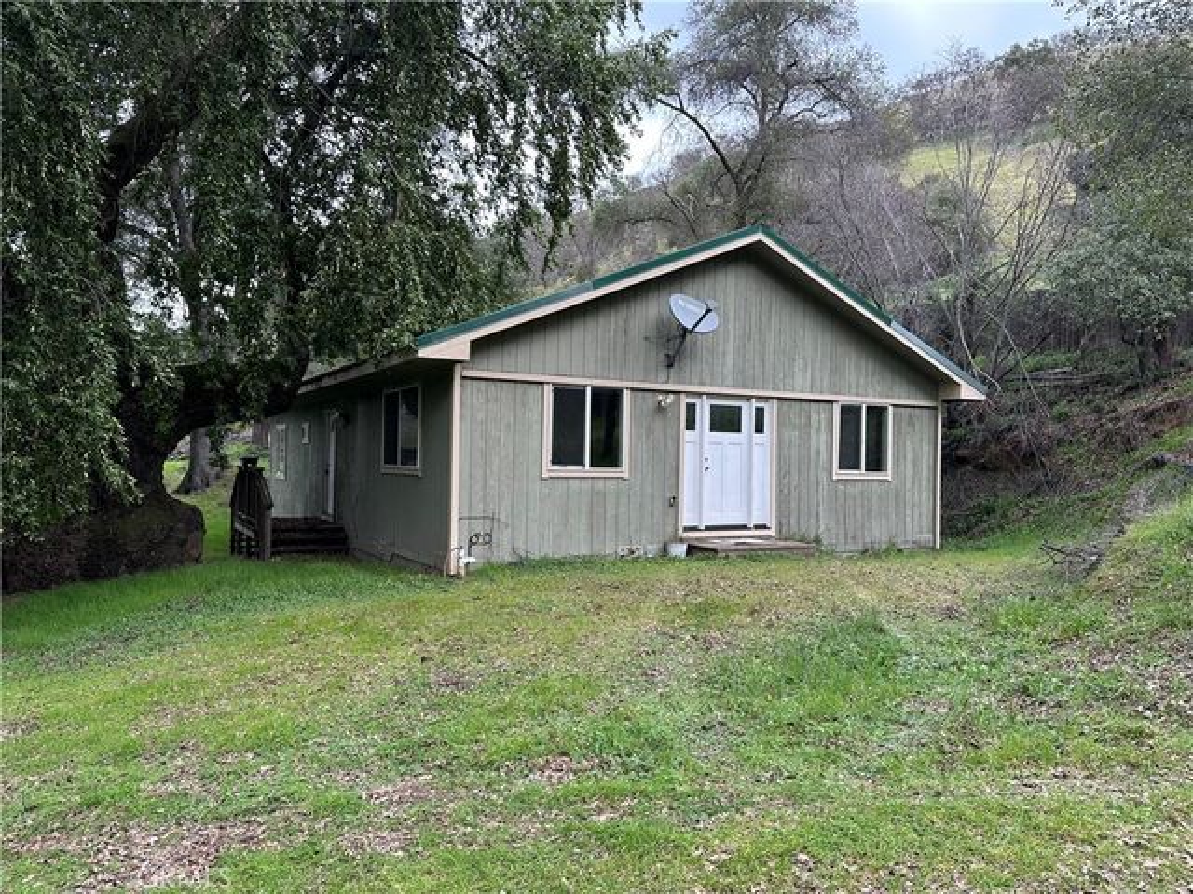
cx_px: 596
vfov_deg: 56.8
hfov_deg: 71.6
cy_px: 447
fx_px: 827
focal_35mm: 24
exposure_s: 1/264
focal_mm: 6.86
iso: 80
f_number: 1.78
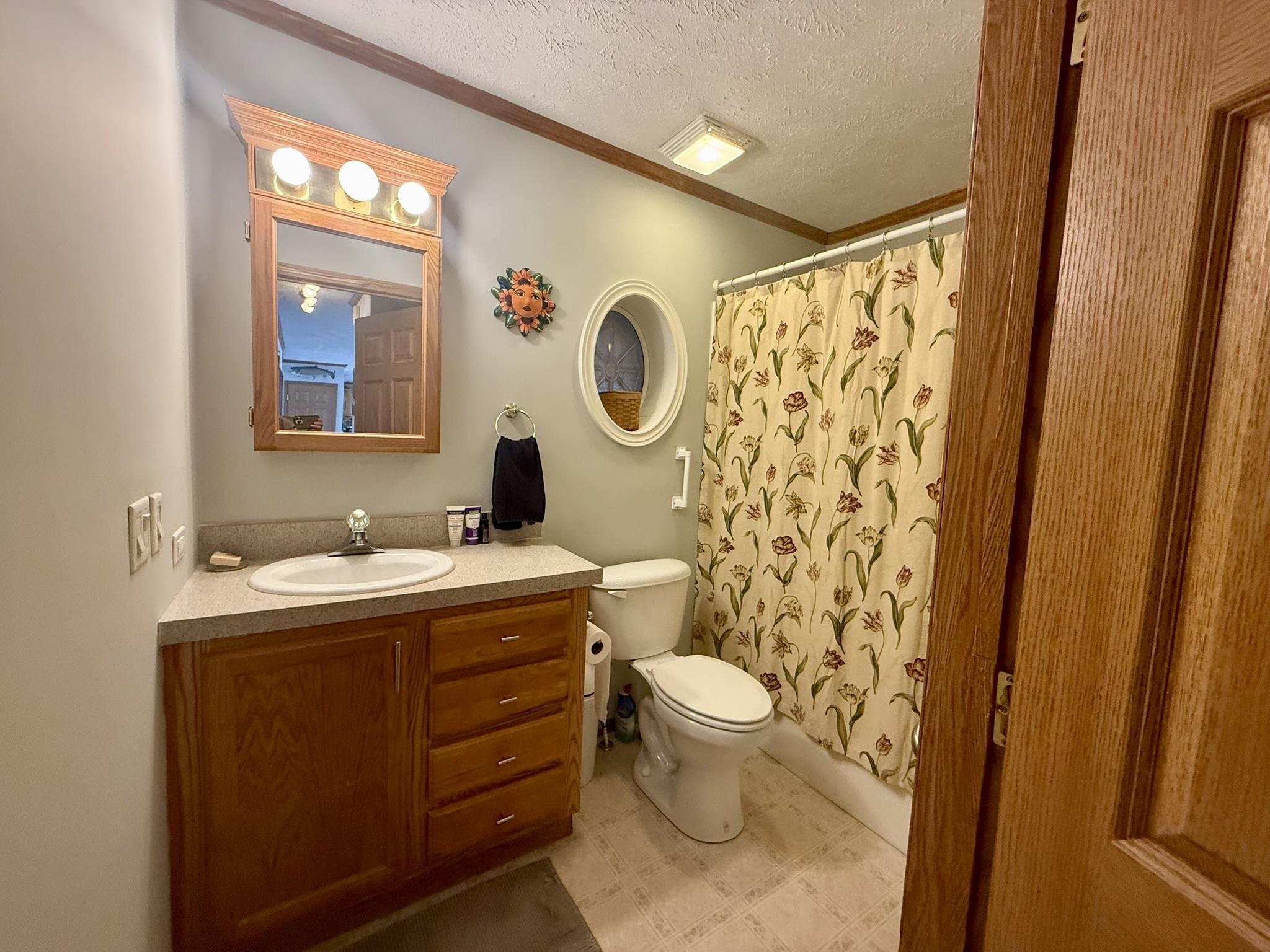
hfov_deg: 102.1
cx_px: 635
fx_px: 514
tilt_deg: -3.7
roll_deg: -4.1
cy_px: 476
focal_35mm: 14
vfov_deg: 85.7
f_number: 2.2
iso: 400
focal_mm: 2.22
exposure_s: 1/60
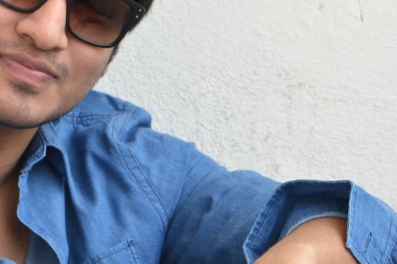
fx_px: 3148
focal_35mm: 286
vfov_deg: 4.8
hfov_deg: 7.2
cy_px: 149
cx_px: 114
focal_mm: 70
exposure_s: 1/125
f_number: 5.6
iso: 500
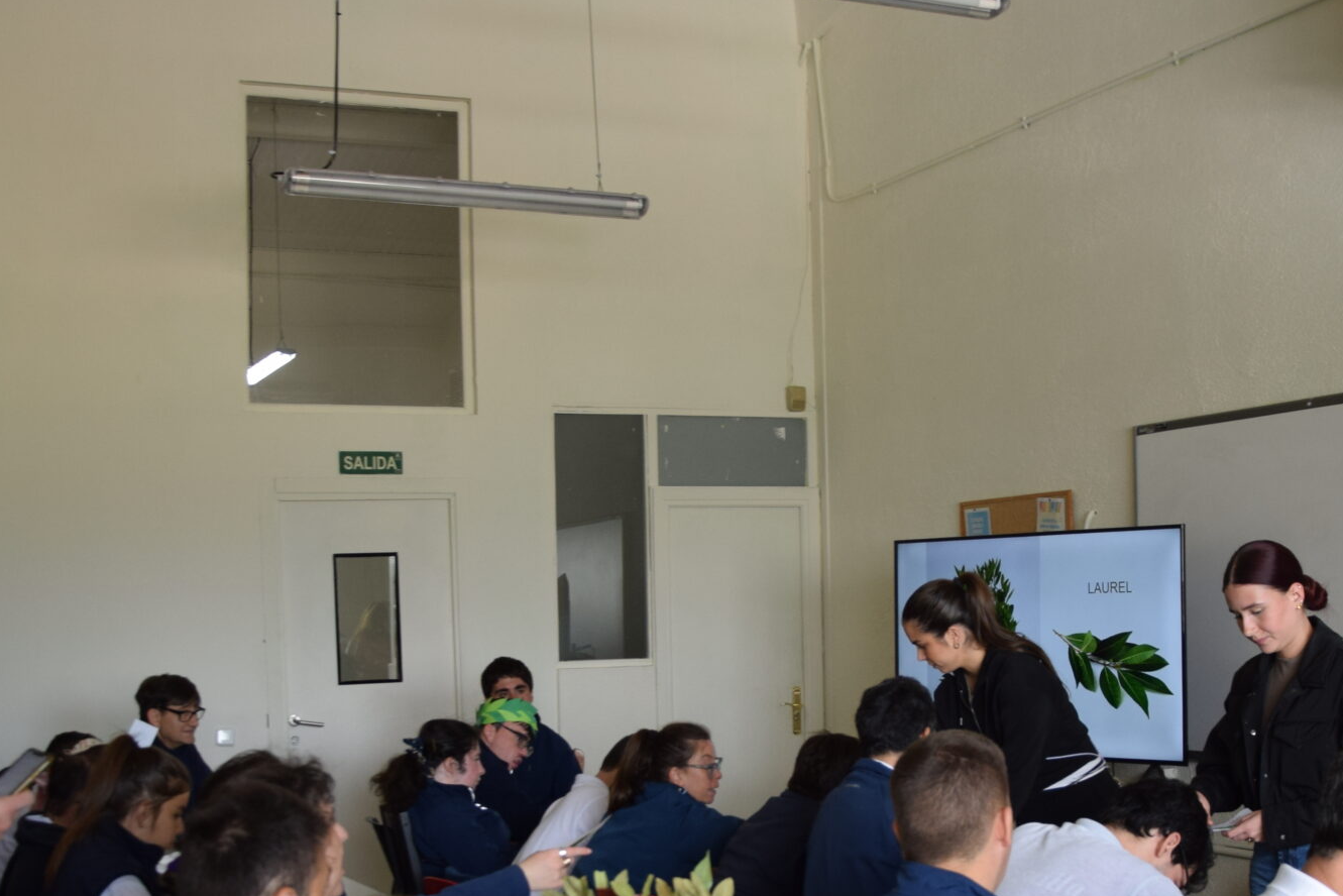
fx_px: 3767
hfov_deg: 20.2
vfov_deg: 13.5
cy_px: 688
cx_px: 882
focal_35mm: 101
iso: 400
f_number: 5
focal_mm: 35
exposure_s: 1/100
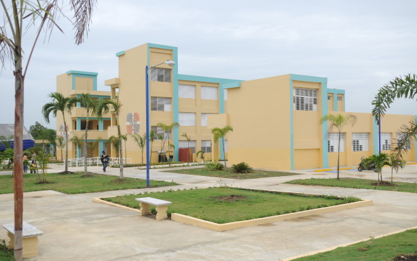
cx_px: 207
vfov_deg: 34.4
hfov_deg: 52.7
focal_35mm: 37
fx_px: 421
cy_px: 124
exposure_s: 1/800
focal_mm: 24
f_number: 22
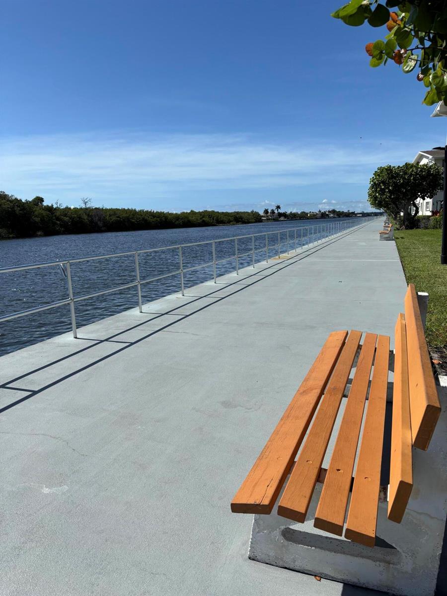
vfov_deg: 67.3
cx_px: 224
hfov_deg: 53.1
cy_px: 298
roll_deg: +2.0
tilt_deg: -10.3
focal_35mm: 26
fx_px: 448
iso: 50
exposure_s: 1/5952
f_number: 1.6
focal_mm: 5.96
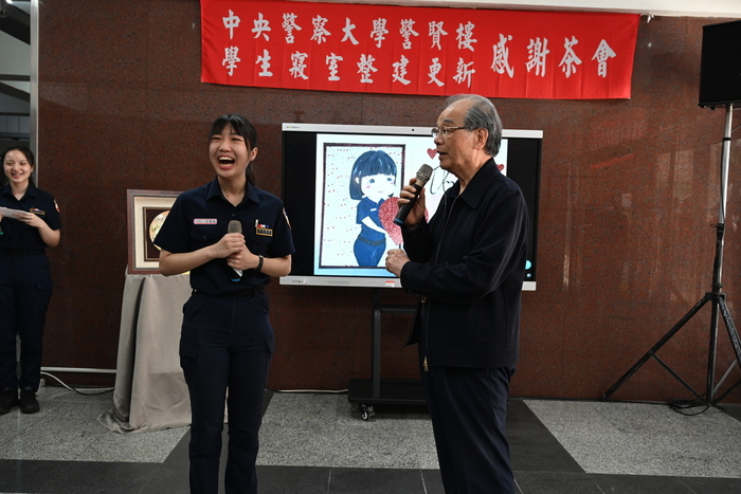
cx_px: 370
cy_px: 247
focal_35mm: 32
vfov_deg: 41.1
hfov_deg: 58.7
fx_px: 659
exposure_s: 1/125
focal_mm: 32
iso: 1600
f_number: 5
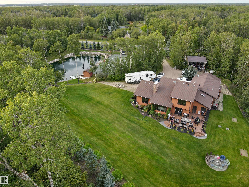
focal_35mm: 24
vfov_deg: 56.8
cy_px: 94
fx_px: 173
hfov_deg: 71.6
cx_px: 124
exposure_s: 1/15
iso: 130
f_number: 2.8
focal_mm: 4.5
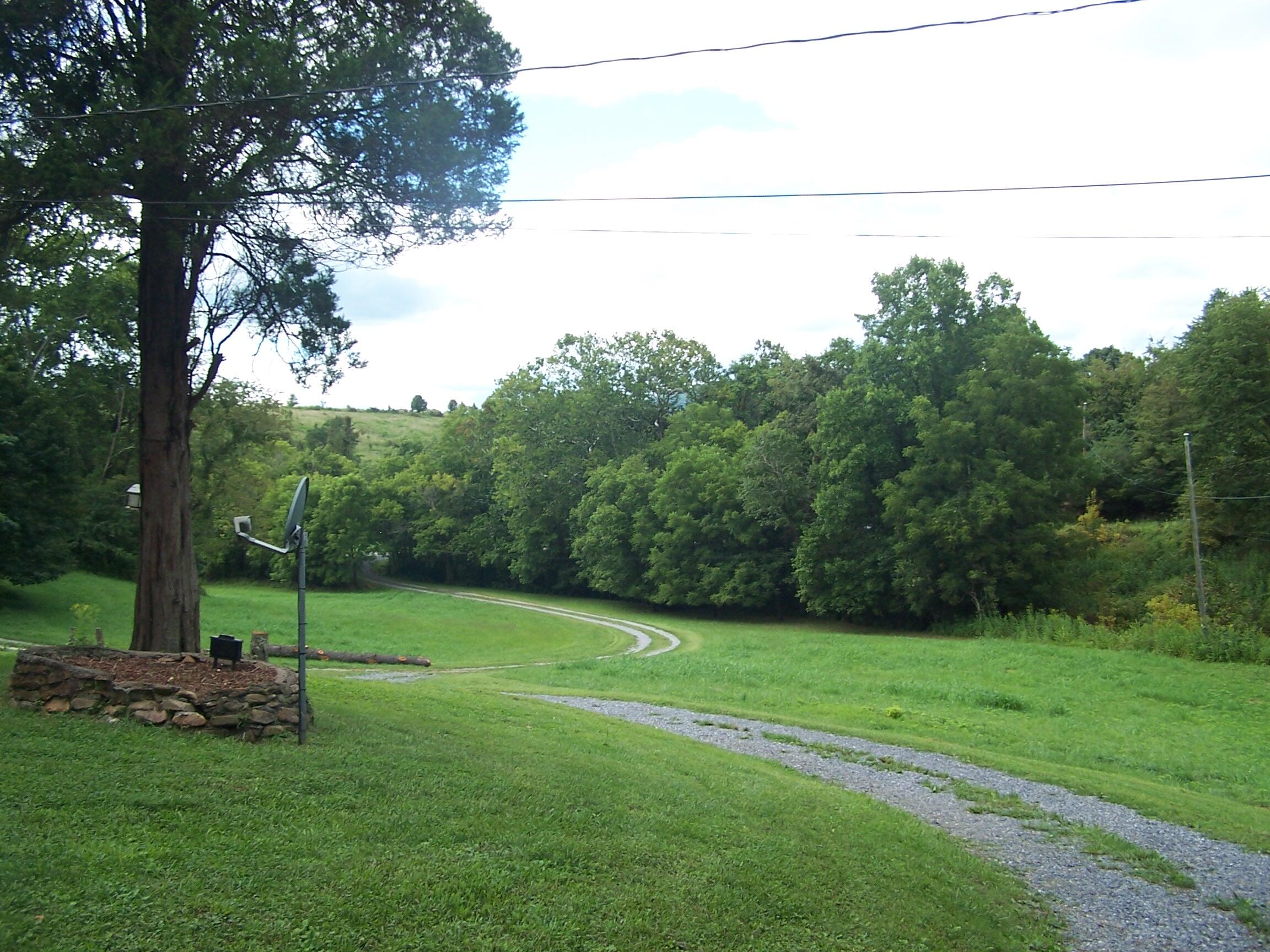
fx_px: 1394
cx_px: 635
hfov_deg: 49.0
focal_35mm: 38
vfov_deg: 37.7
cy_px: 476
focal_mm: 6.3
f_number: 2.8
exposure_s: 1/350
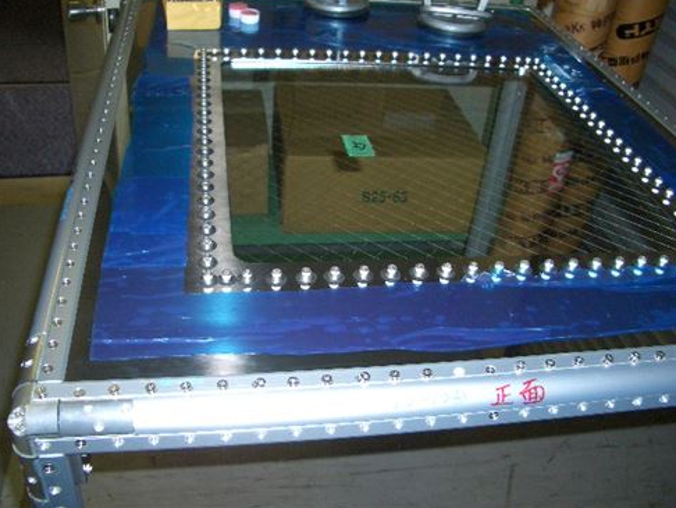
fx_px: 703
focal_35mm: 36
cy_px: 250
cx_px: 341
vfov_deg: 39.7
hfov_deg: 51.3
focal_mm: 5.8
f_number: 2.6
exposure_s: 1/60
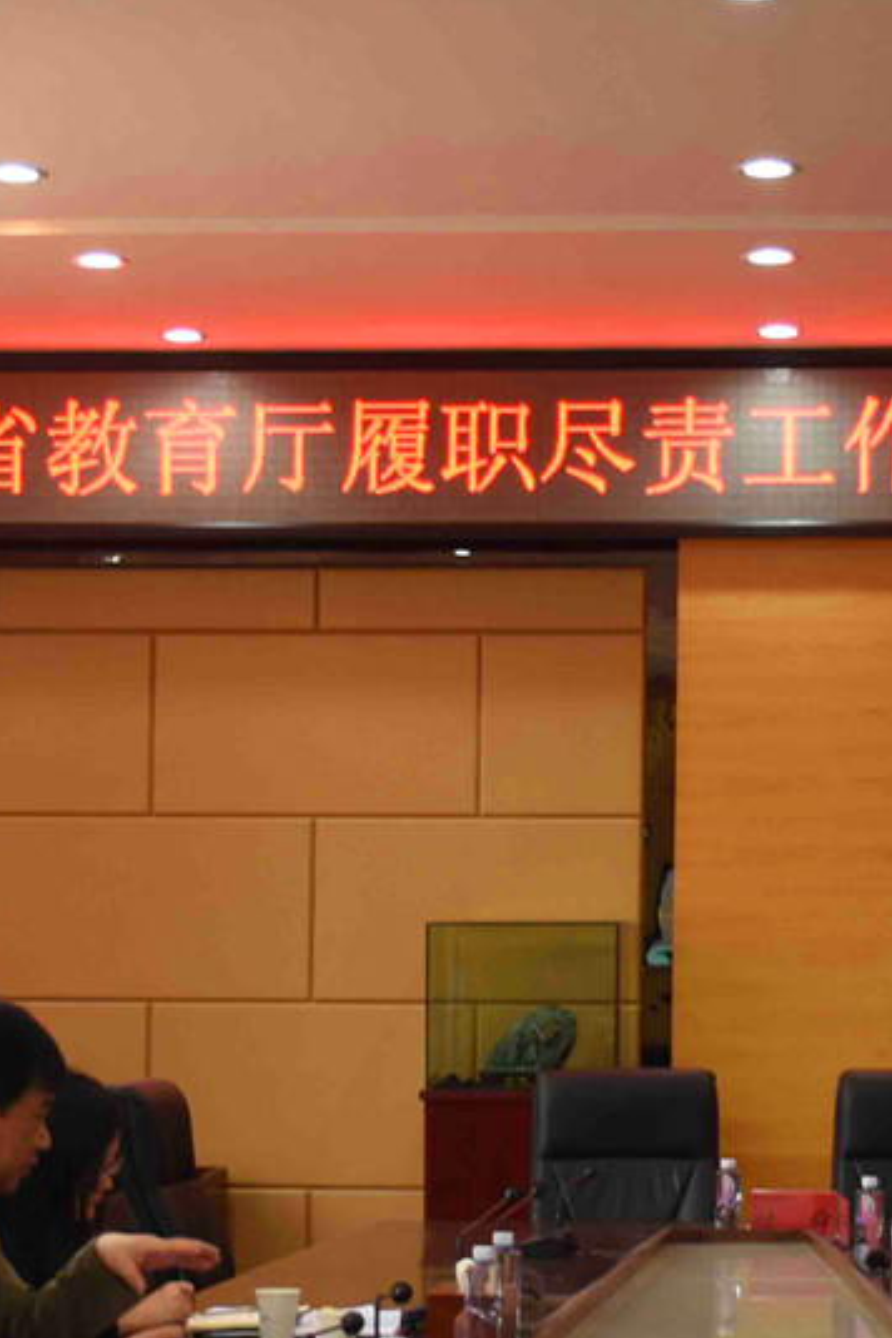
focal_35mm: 101
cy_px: 846
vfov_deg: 20.2
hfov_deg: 13.5
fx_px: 3754
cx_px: 732
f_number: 3.8
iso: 400
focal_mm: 24
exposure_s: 1/45
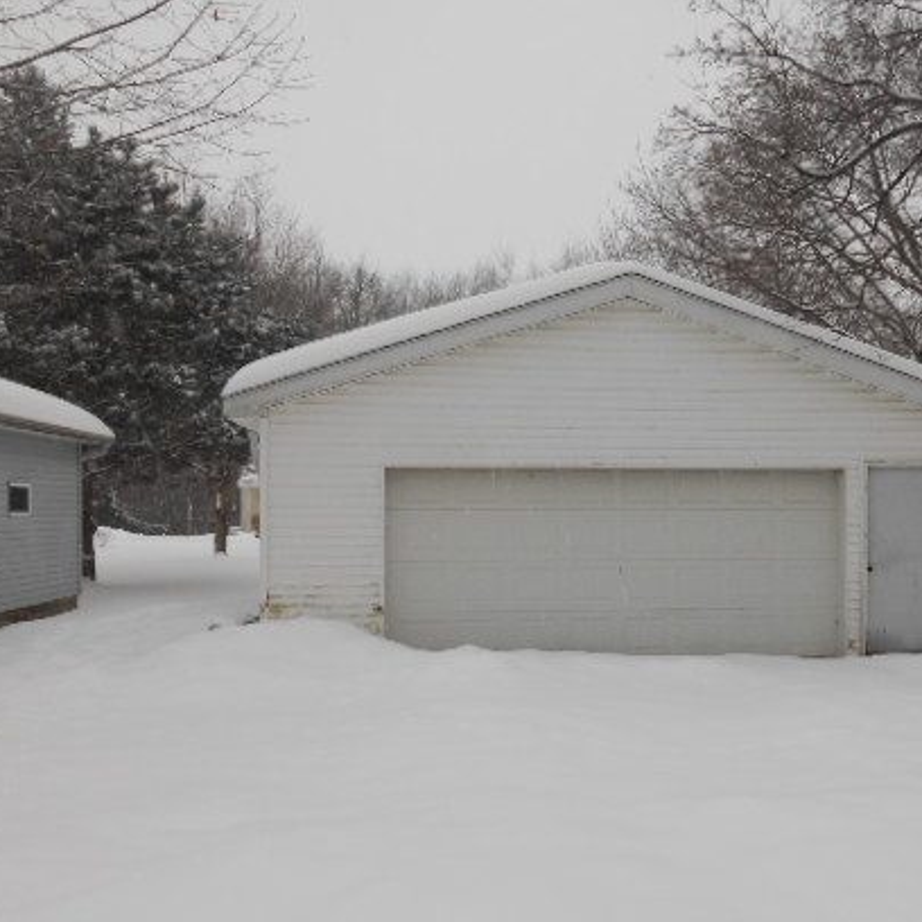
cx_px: 635
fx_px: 1296
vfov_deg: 39.1
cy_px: 524
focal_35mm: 43
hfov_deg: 38.6
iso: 80
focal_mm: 5.5
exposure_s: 1/160
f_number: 3.6
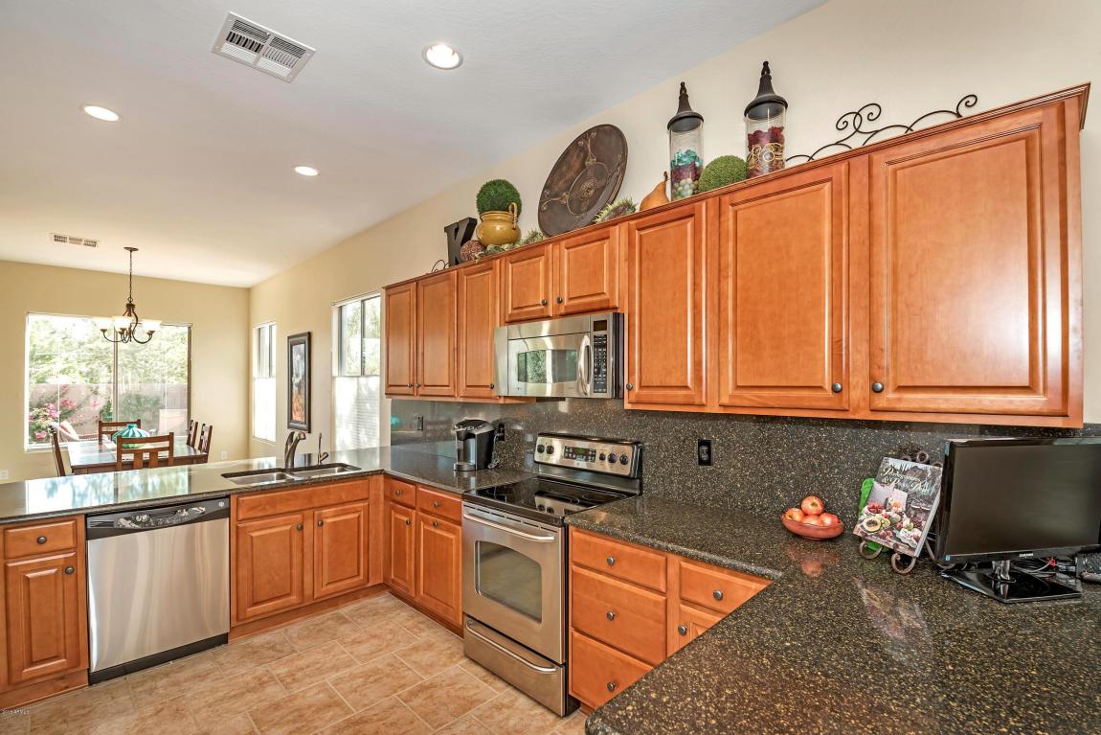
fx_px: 459
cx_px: 550
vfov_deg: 77.3
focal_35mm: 15
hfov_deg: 100.4
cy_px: 368
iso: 320
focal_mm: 15
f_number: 4.5
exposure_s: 1/60
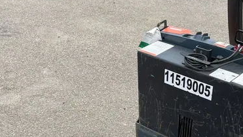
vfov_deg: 20.6
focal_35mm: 56
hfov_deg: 37.0
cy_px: 147
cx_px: 147
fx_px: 361
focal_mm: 5.1
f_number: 1.6
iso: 50
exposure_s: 1/668
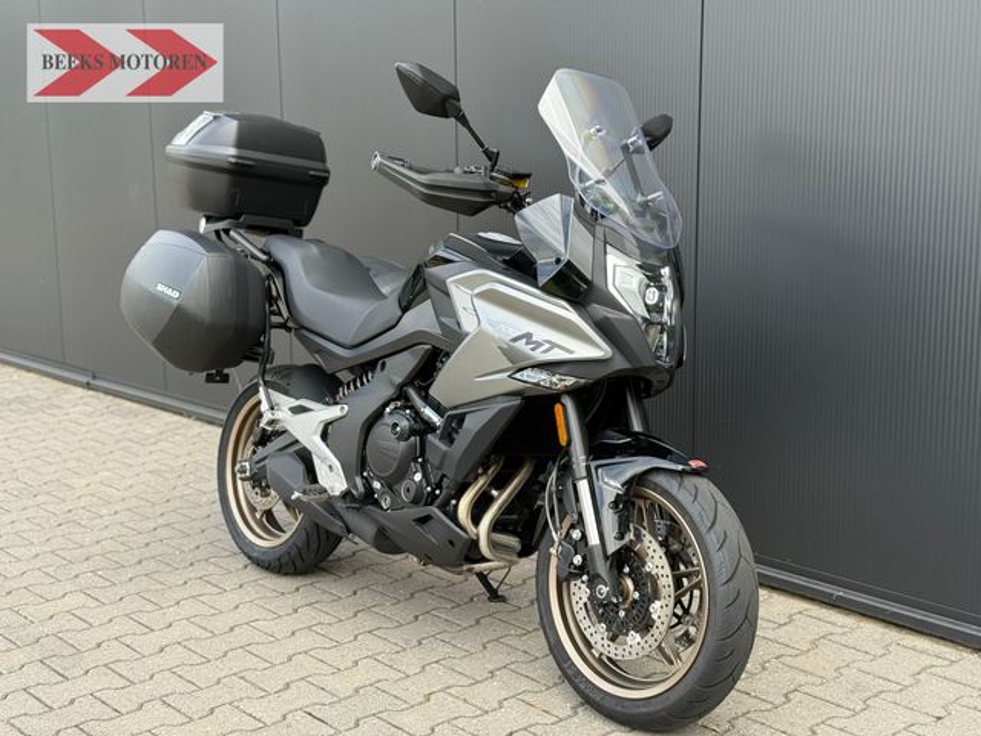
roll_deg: +0.4
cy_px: 368
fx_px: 1360
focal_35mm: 48
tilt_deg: -9.3
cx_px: 490
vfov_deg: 30.3
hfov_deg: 39.7
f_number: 1.78
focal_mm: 6.76
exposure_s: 1/747
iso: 80
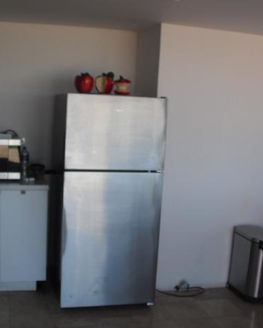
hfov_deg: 31.3
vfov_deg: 38.8
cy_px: 162
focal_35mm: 48
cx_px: 103
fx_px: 467
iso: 100
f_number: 3.1
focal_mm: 6.3
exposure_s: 1/160
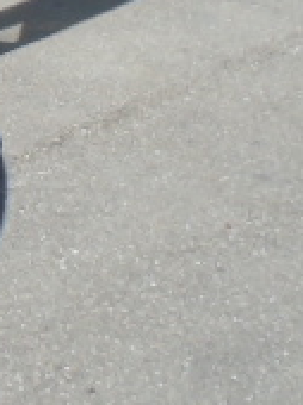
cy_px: -143
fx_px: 1147
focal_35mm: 98
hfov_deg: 13.3
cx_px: -265
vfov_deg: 18.5
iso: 100
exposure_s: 1/800
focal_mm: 4.6
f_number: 3.2
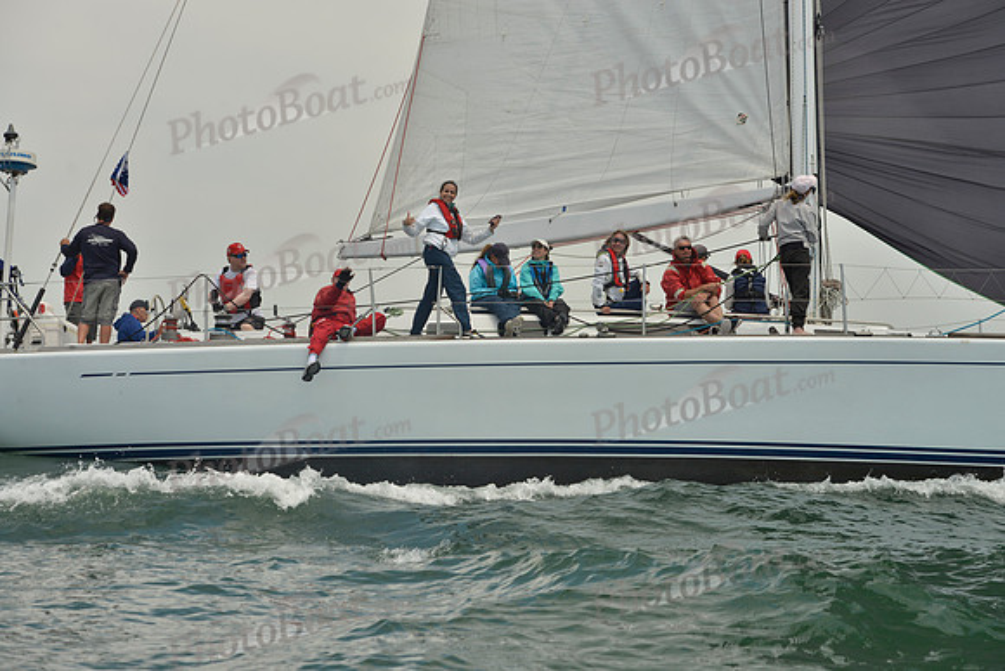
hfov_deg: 27.0
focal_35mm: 75
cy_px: 336
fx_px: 2094
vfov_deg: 18.2
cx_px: 502
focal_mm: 75
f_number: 8
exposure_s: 1/1250
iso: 280
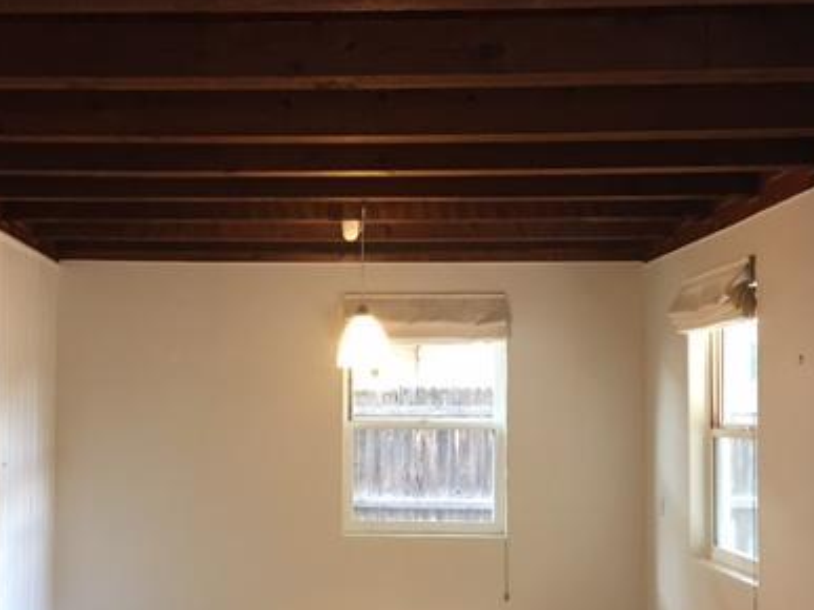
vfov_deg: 30.1
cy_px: 395
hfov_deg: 39.3
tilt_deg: +1.8
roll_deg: -0.3
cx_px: 294
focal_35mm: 48
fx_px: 1128
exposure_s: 1/8
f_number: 2.2
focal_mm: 4.15
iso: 100
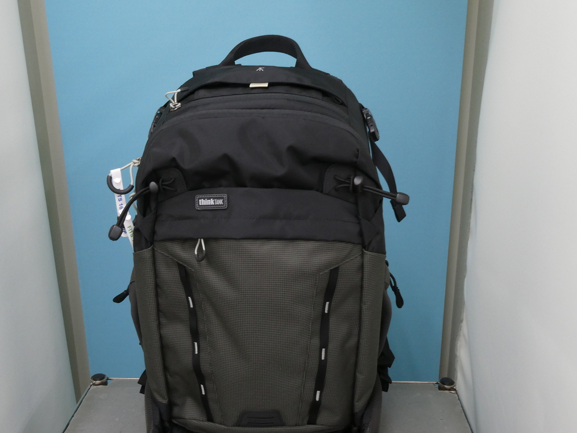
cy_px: 251
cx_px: 271
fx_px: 650
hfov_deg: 47.8
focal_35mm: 39
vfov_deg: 36.8
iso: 200
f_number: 5.6
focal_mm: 5.8
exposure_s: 1/8
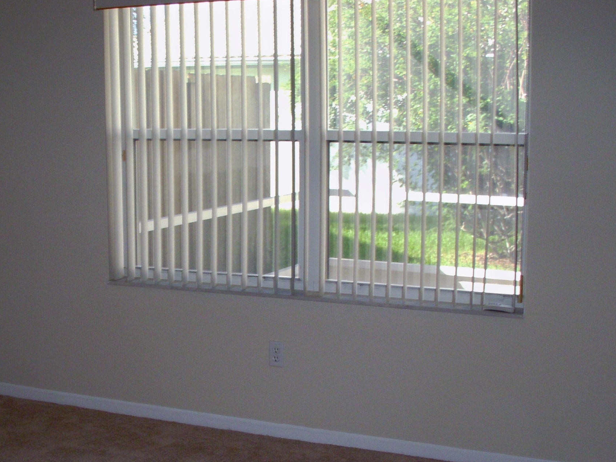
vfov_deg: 24.2
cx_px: 205
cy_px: 326
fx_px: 1068
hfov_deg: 31.9
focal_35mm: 60
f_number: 3.3
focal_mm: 6.3
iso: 250
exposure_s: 1/80
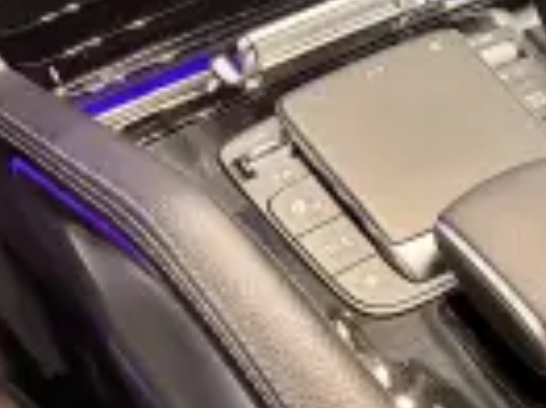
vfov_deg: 22.2
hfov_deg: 27.7
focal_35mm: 66
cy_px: 208
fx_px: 1040
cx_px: 542
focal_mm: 6.76
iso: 1000
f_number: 1.78
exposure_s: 1/40
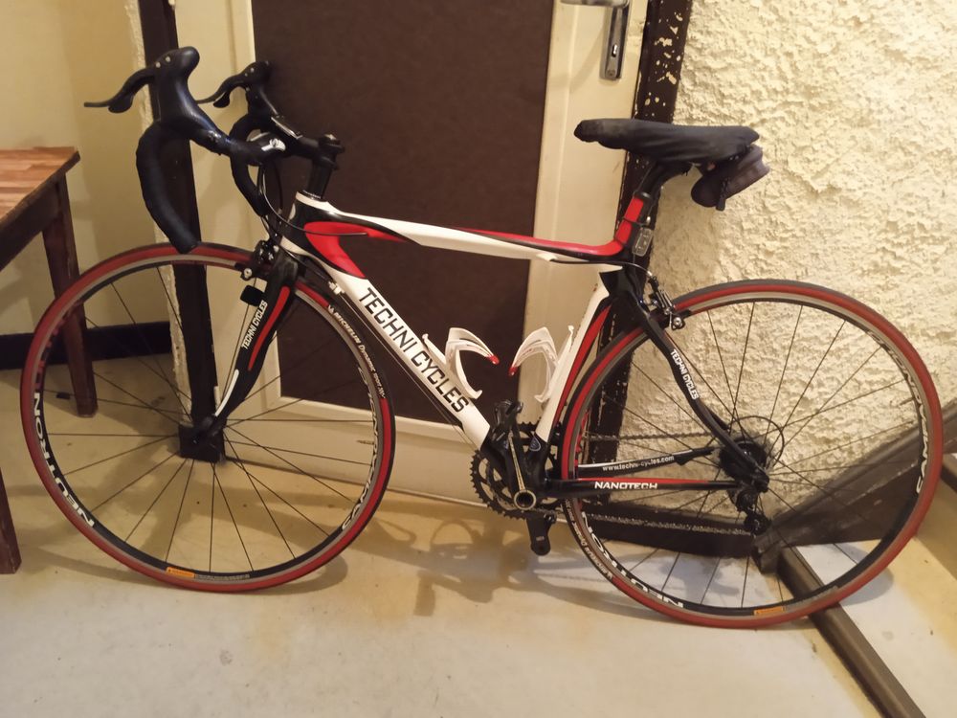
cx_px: 478
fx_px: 774
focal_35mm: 28
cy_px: 359
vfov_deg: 49.7
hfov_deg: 63.4
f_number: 2.2
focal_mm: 3.43
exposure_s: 1/10
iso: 2473
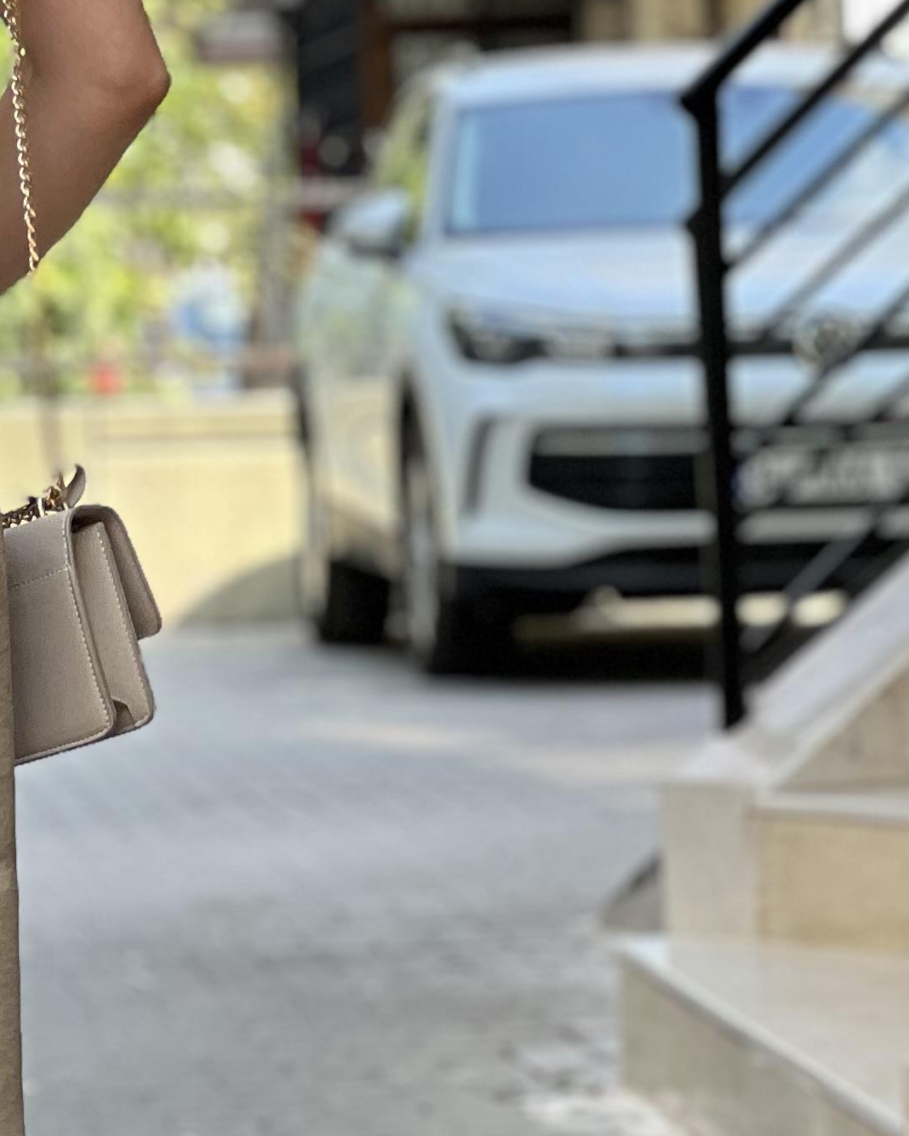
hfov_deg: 6.7
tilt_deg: -1.5
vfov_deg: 8.5
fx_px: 7634
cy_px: 699
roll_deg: +1.9
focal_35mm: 227
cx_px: -337
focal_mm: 9
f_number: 2.8
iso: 32
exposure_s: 1/128
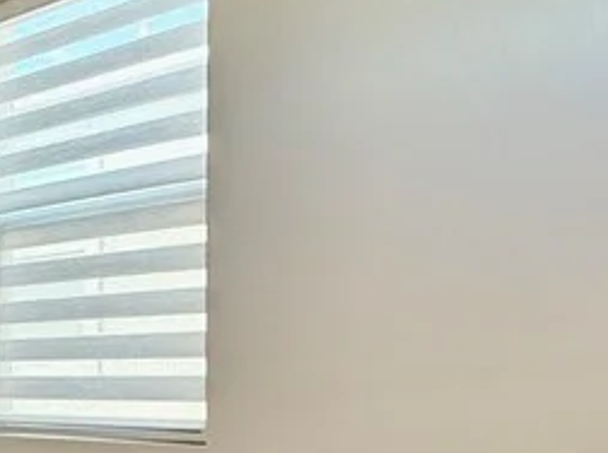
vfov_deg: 24.7
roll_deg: +1.0
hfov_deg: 27.9
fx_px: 999
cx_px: -186
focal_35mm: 57
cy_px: 428
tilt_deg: -1.7
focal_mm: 2.22
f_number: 2.2
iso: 200
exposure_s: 1/120
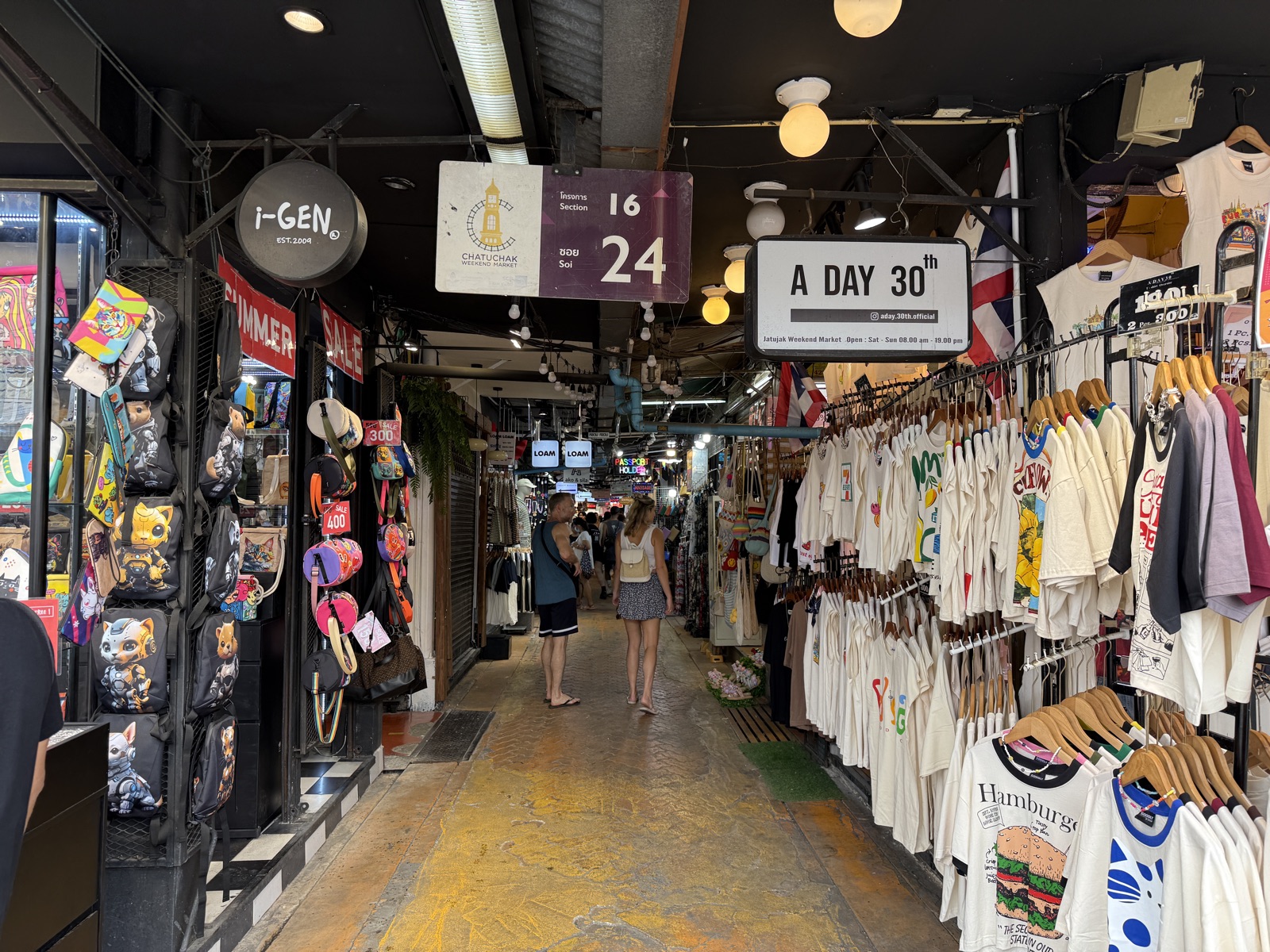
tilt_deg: +5.0
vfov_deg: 56.8
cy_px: 476
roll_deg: +0.3
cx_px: 635
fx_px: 881
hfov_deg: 71.6
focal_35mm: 24
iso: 64
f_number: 1.78
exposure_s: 1/165
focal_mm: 6.76
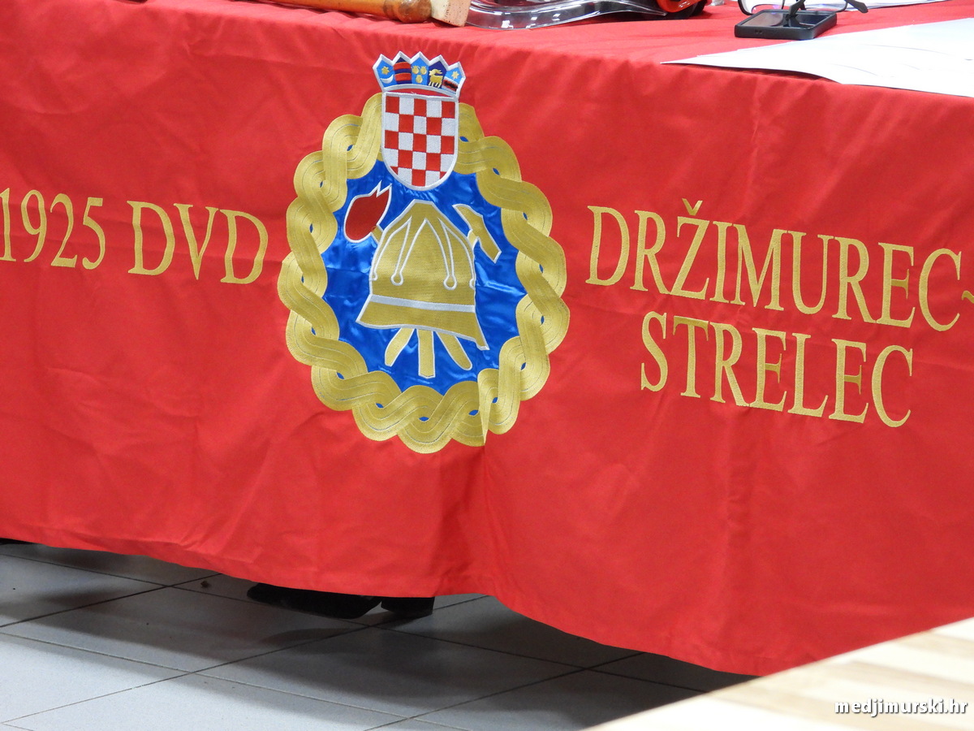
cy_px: 366
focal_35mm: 200
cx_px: 487
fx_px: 5627
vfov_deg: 7.4
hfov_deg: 9.9
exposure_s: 1/15
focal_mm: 35.9
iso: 800
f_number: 4.5
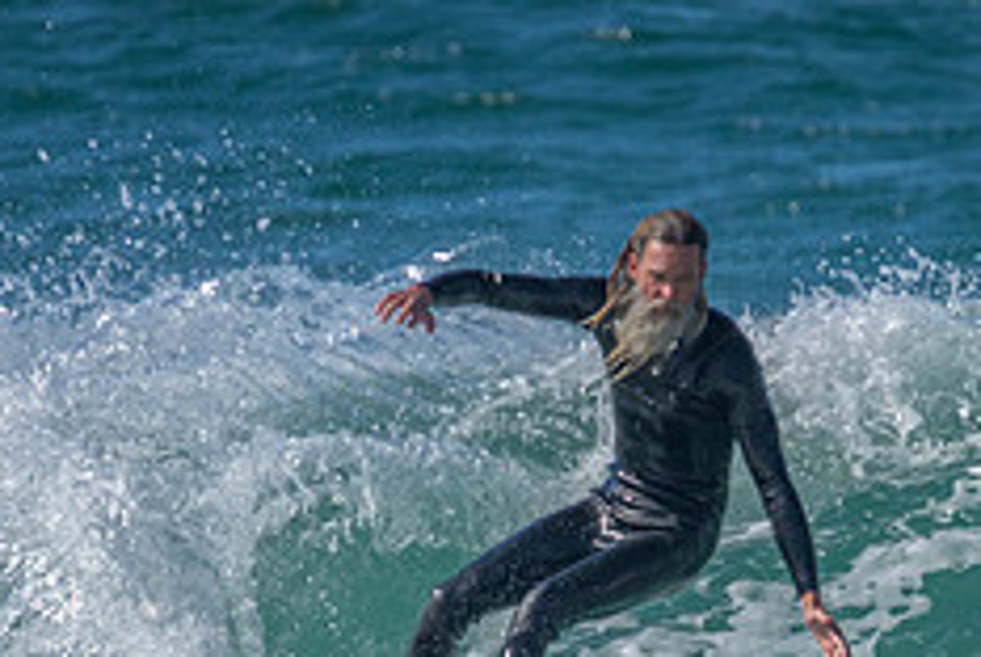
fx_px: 48838
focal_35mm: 1790
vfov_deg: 0.8
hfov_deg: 1.2
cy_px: 714
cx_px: 589
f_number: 11
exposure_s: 1/2000
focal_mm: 720
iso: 2000
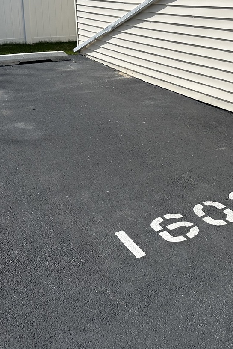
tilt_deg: -17.5
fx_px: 427
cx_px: 183
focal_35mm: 44
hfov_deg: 29.9
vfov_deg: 44.1
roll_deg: -2.0
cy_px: 128
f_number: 1.78
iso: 80
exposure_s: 1/7042
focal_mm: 6.86
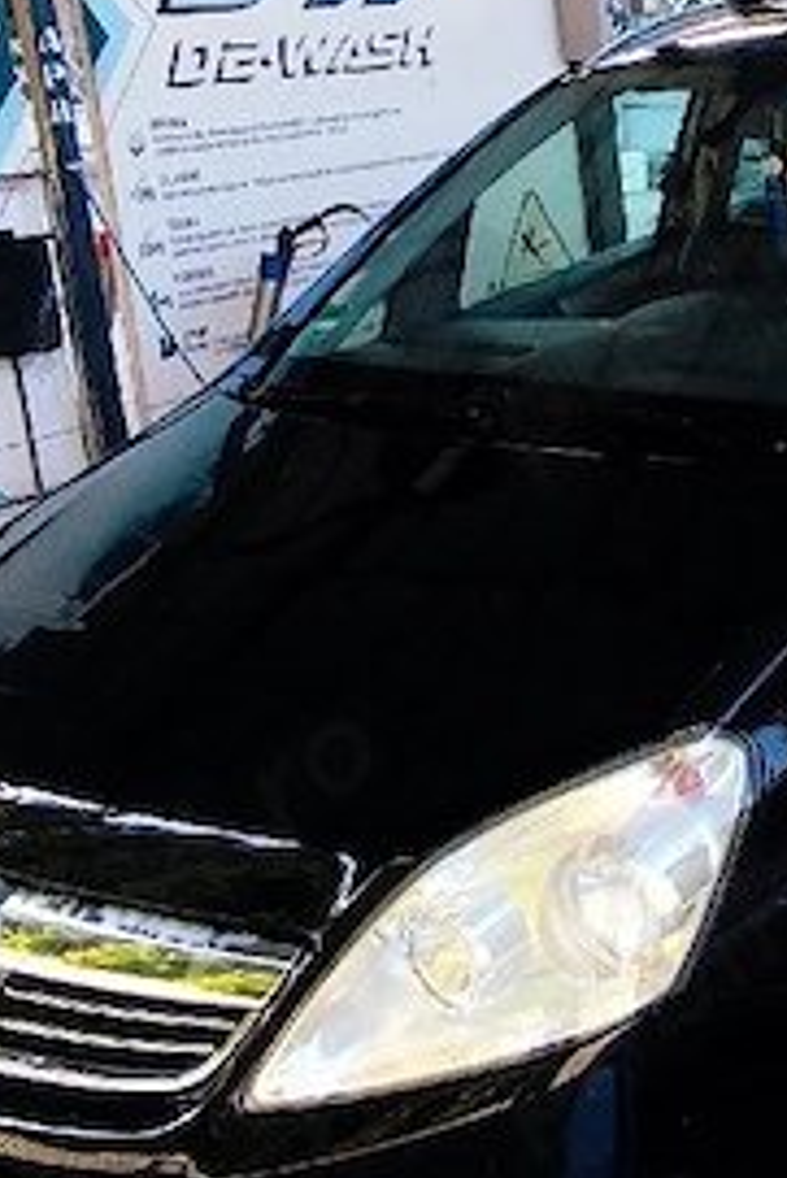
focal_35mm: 49
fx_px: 1605
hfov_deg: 24.9
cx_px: 944
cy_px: 346
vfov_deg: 39.6
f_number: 2.2
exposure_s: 1/100
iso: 64
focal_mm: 1.65
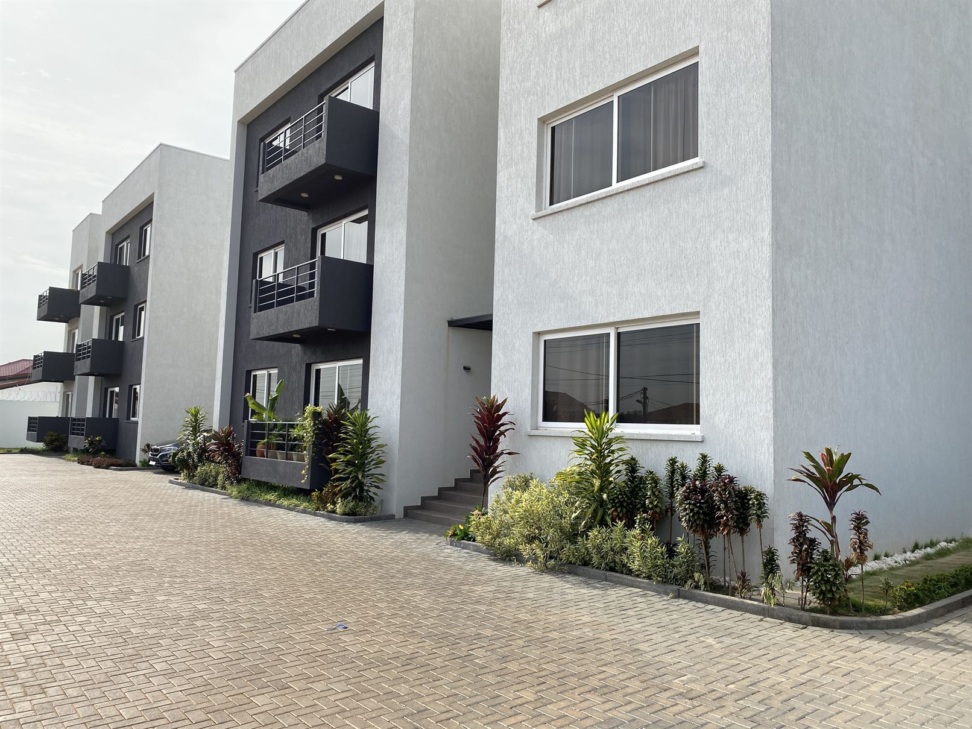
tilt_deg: +4.6
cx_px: 486
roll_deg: -2.1
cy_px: 364
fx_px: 730
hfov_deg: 67.3
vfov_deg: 53.1
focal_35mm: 26
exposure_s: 1/1779
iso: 32
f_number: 1.8
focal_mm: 4.25
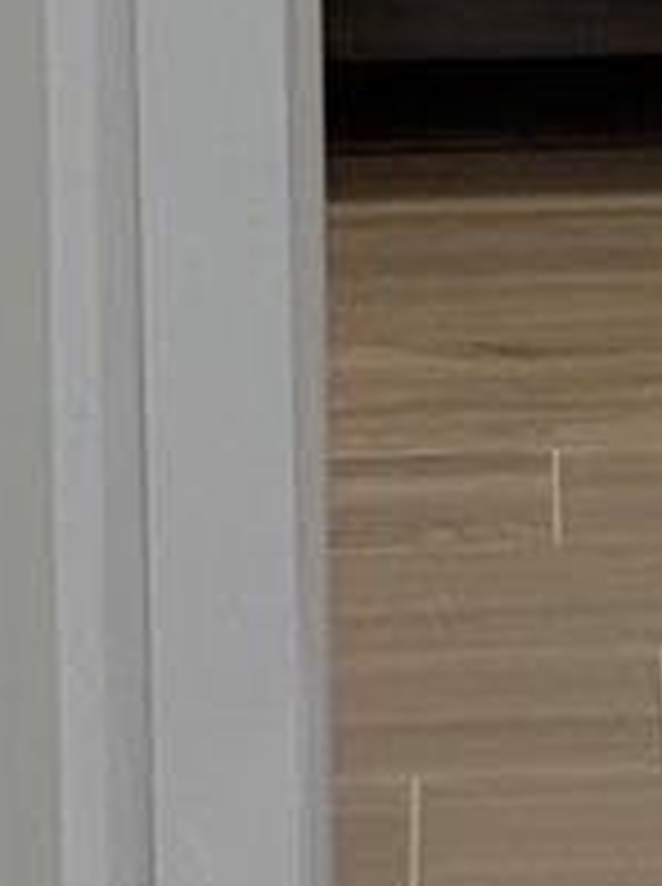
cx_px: 1410
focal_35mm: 293
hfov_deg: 5.0
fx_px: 7496
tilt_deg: -6.9
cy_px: -378
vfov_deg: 6.7
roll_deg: +1.2
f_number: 1.78
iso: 125
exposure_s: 1/231
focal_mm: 6.76
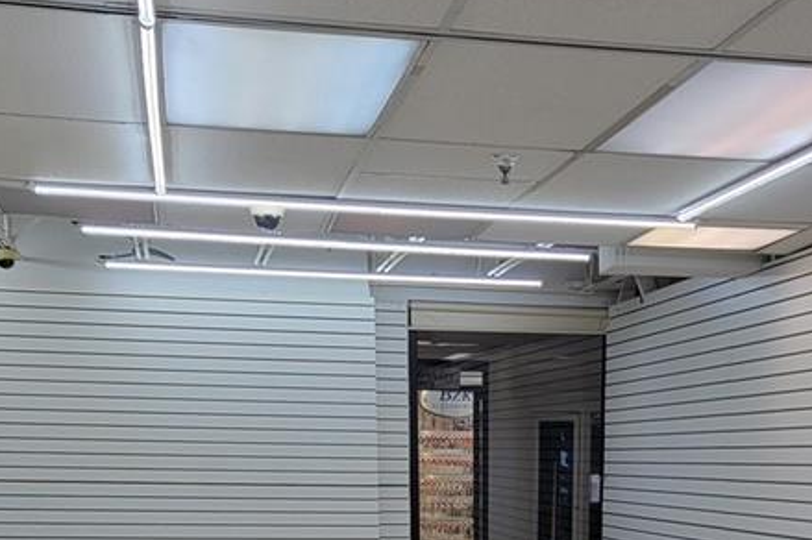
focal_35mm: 74
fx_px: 1668
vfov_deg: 16.5
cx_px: 586
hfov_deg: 27.1
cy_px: 847
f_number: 1.8
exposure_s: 1/277
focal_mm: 5.4
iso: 40
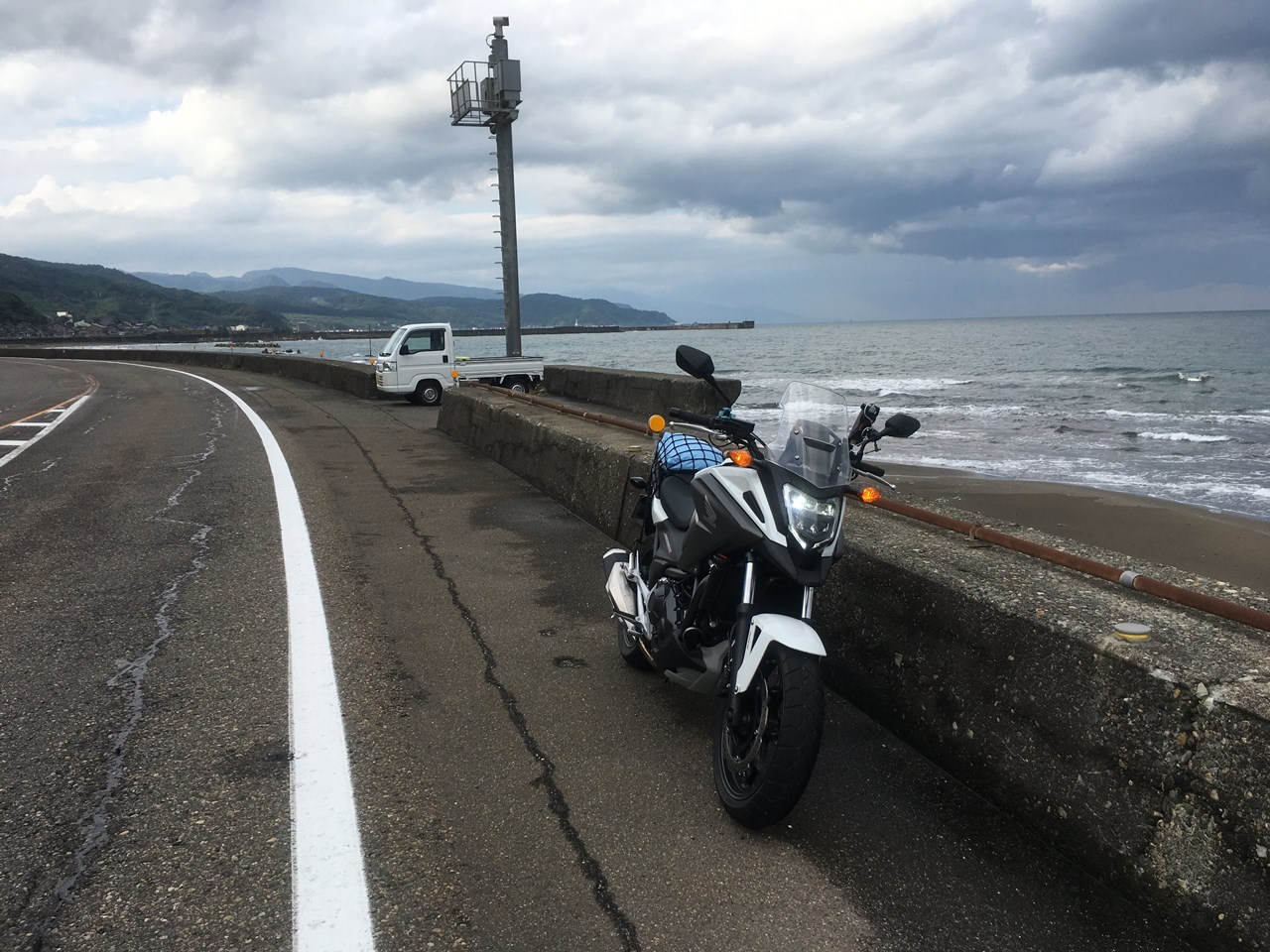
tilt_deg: -5.7
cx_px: 635
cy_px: 476
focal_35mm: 29
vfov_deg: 48.2
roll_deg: +2.0
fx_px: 1064
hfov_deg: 61.7
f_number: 2.2
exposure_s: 1/818
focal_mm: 4.15
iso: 25
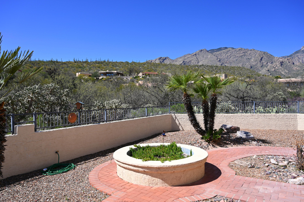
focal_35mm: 27
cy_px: 101
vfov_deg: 47.9
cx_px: 152
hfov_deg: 67.4
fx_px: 228
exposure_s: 1/400
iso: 100
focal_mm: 27
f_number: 7.1
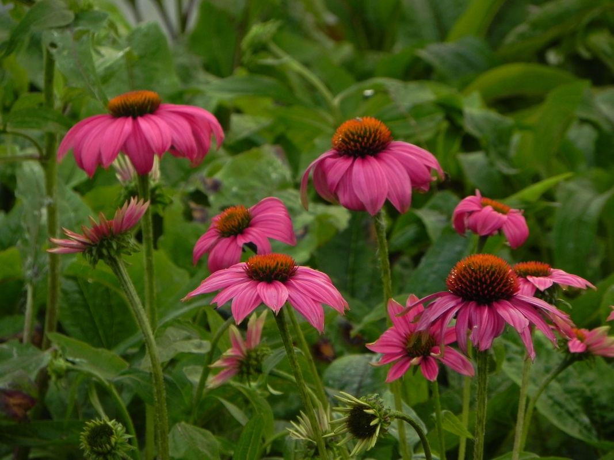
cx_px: 307
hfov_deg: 5.3
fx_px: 6686
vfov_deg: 3.9
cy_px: 230
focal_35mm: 377
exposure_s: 1/60
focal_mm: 67.2
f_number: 5
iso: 160
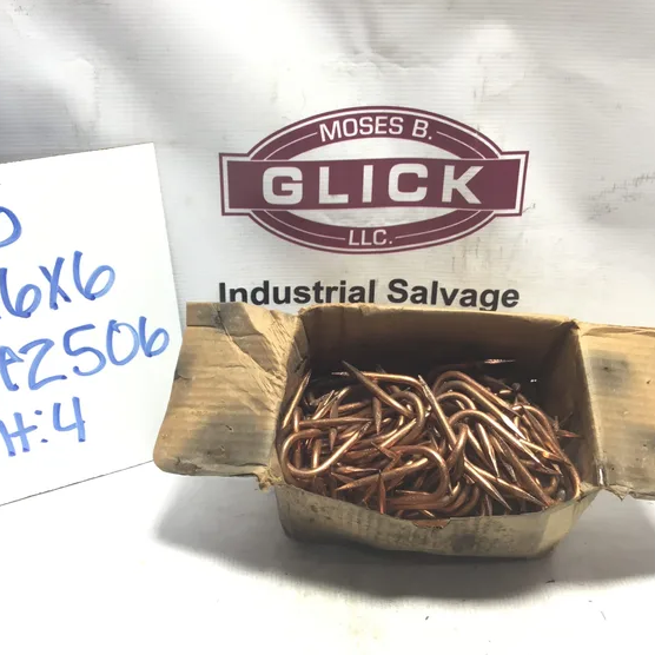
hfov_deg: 44.9
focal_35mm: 37
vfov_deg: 44.9
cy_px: 328
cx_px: 323
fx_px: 792
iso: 32
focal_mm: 3.3
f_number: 2.4
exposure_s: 1/60
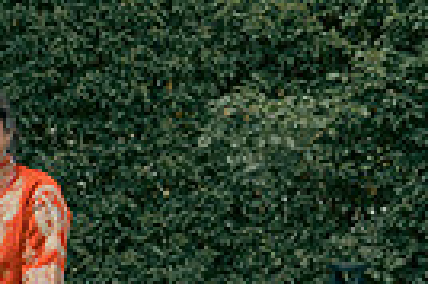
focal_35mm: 143
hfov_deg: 13.7
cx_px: -153
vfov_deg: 9.6
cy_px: 158
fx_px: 1698
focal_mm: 33
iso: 400
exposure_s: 1/160
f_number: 5.6
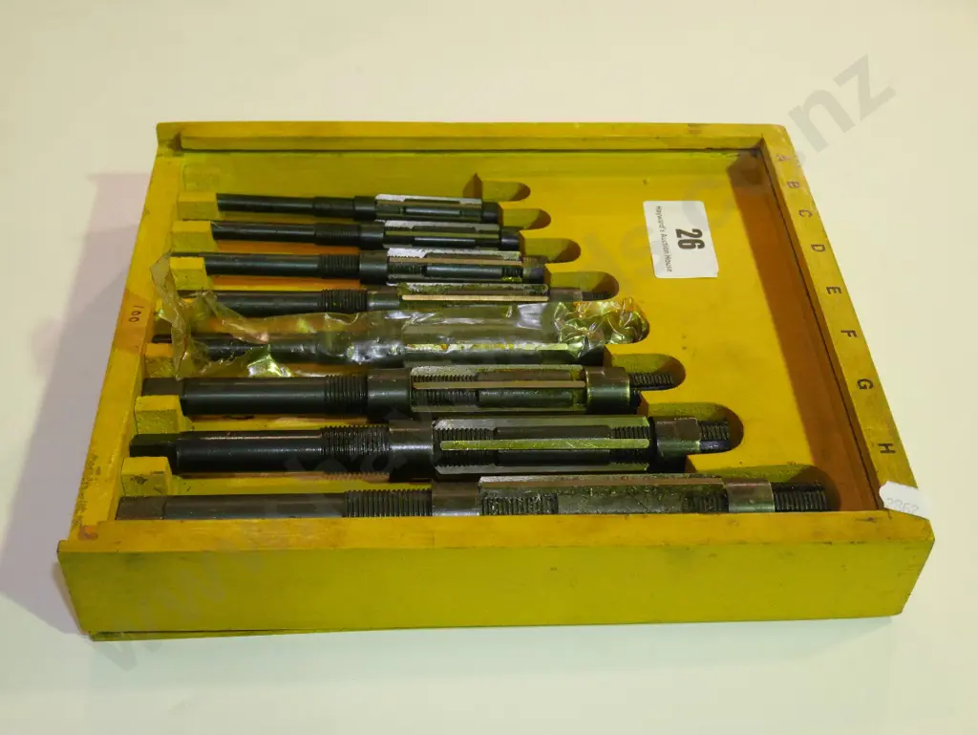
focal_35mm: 44
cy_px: 368
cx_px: 489
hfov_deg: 42.9
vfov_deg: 32.9
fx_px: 1244
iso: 3200
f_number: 4.9
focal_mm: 22
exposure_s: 1/100
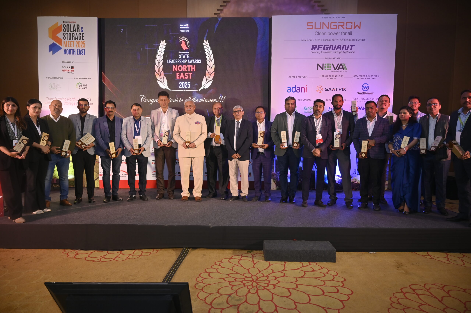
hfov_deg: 73.8
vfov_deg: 53.1
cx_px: 236
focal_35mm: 24
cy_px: 156
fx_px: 314
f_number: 4
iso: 800
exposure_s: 1/125
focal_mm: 24
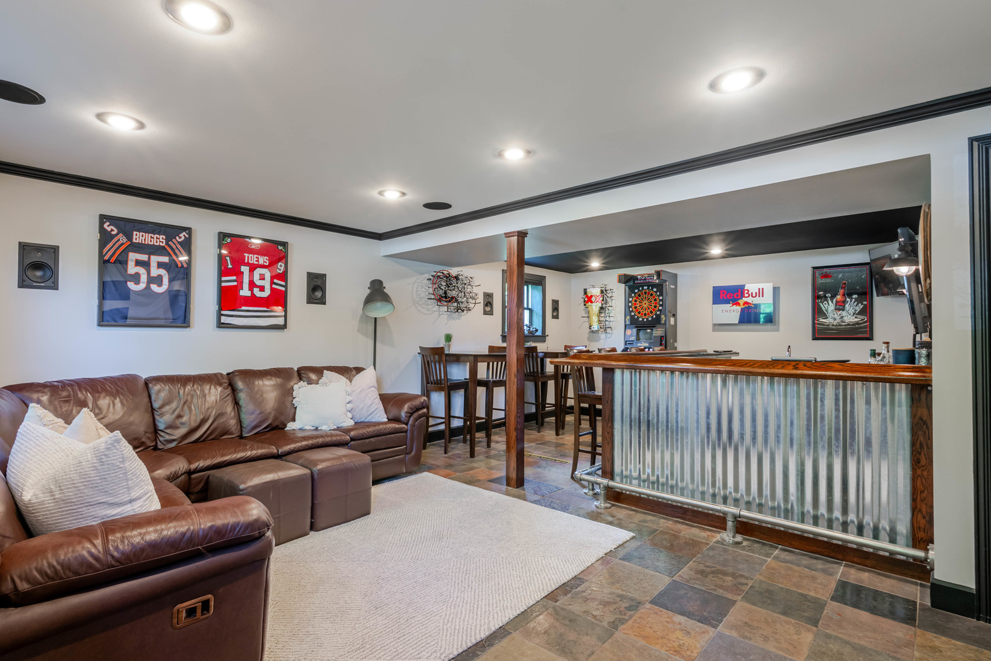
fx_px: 483
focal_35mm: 18
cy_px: 328
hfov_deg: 91.4
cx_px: 467
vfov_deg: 68.8
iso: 200
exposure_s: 1/1.25
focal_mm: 11
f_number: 8
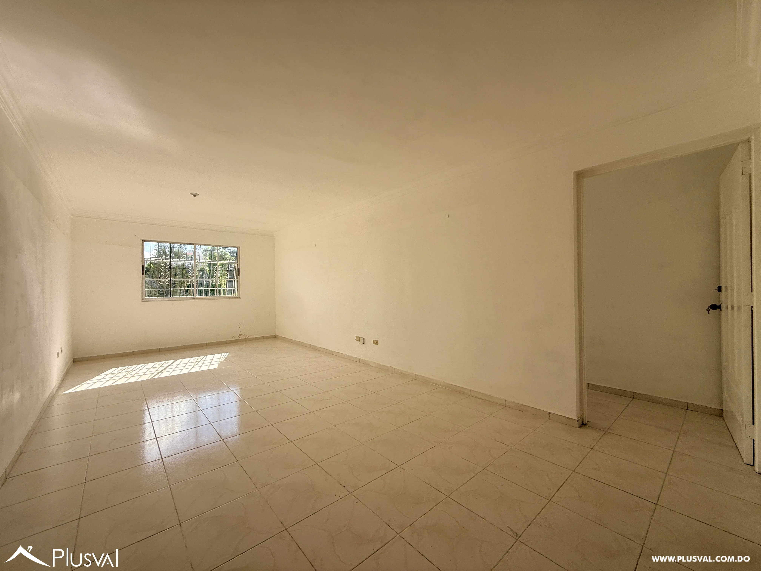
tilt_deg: +0.4
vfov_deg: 85.7
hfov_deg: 102.1
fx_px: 308
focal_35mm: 14
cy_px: 286
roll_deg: +0.5
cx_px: 380
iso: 50
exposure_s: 1/376
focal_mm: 2.22
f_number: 2.2
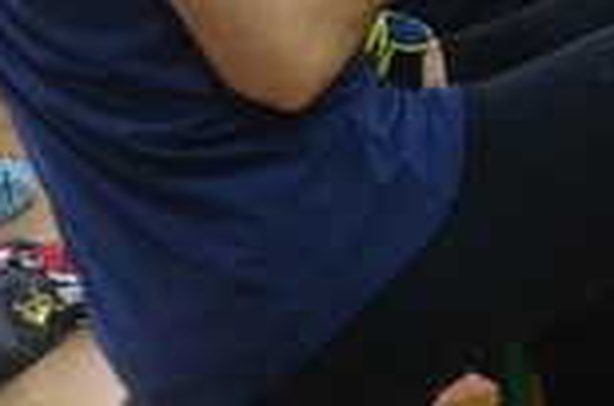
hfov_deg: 15.8
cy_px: -197
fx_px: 2162
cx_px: 638
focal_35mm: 127
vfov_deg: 10.4
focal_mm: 20
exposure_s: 1/60
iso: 1800
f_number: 3.8
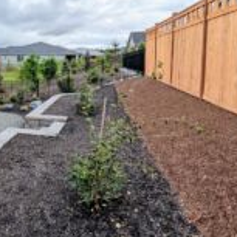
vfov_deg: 52.9
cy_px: 77
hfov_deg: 47.8
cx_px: 19
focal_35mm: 30
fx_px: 232
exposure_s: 1/1168
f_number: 2.2
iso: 48
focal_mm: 1.95
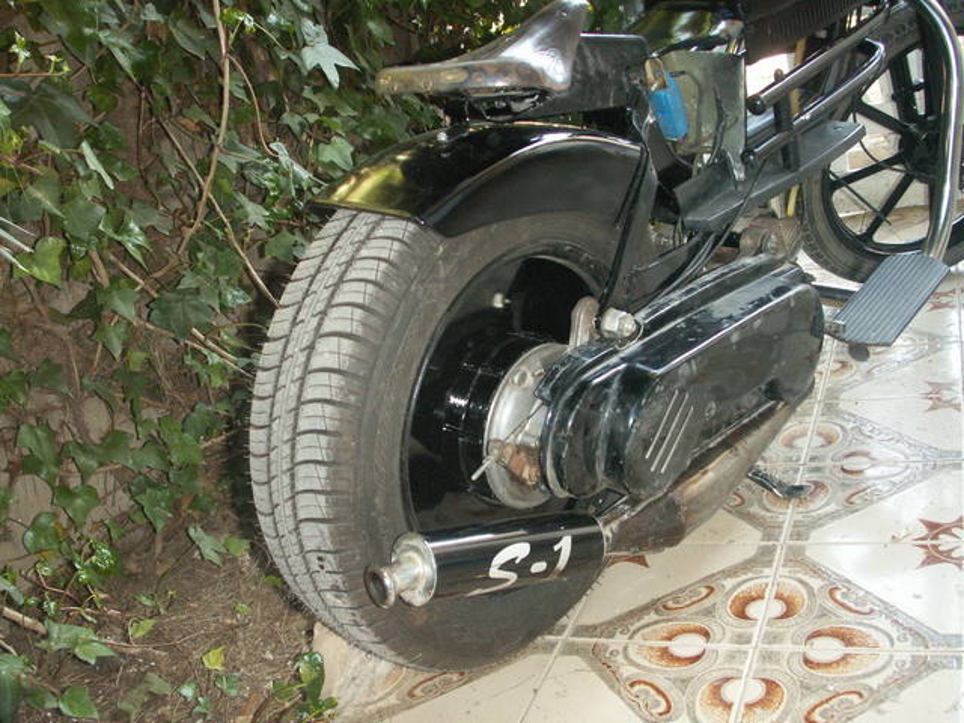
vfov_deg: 38.7
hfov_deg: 50.1
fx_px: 1030
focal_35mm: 37
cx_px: 482
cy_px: 362
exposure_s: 1/40
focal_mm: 7.7
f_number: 3.5
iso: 160
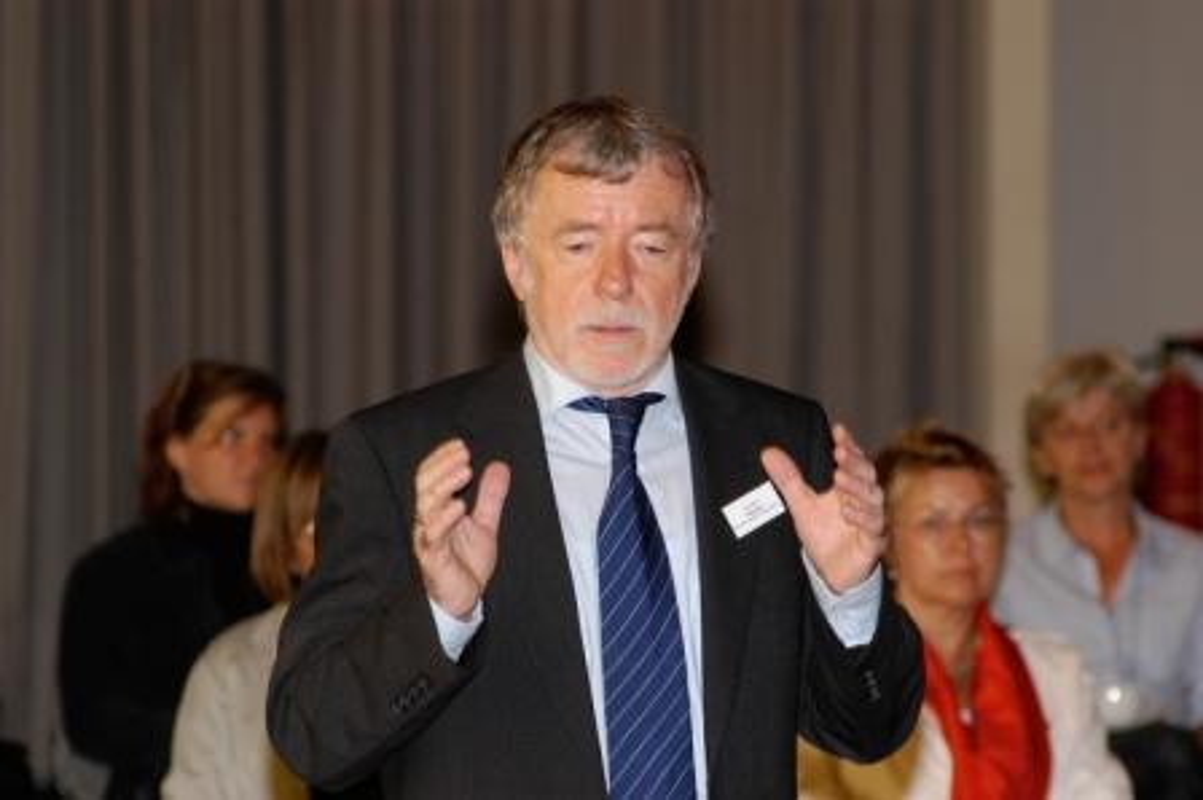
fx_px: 8515
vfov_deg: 5.4
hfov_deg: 8.1
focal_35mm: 255
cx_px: 602
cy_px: 400
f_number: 5.6
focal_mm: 170
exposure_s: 1/50
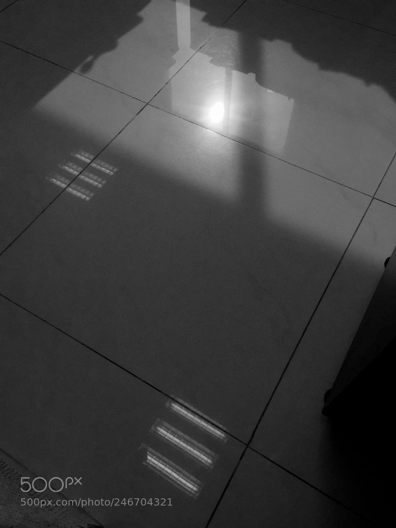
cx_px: 198
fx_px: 442
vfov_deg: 61.7
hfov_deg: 48.2
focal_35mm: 29
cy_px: 264
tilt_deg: -57.9
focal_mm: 4.15
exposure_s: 1/746
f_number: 2.2
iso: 32
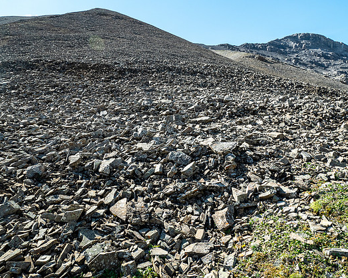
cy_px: 134
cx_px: 184
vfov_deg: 54.9
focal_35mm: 26
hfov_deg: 66.0
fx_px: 268
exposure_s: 1/100
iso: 200
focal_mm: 12
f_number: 8
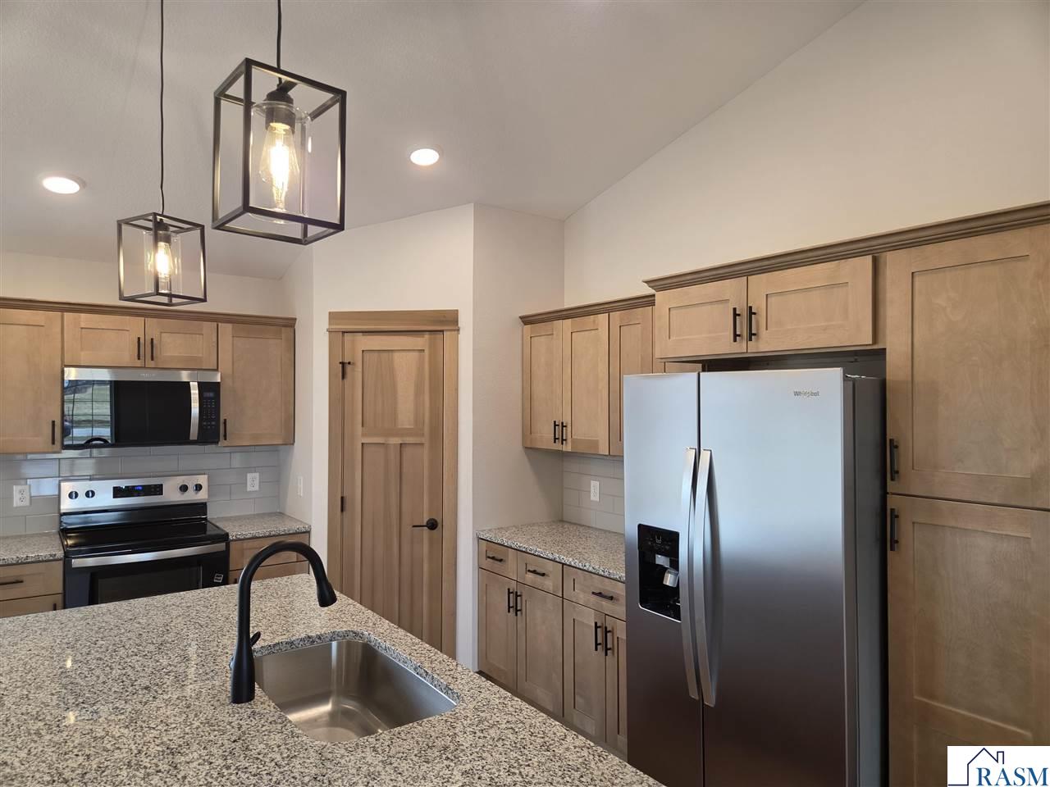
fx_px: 698
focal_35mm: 23
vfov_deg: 58.9
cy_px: 394
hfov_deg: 73.9
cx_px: 525
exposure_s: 1/120
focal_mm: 5.4
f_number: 1.8
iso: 160
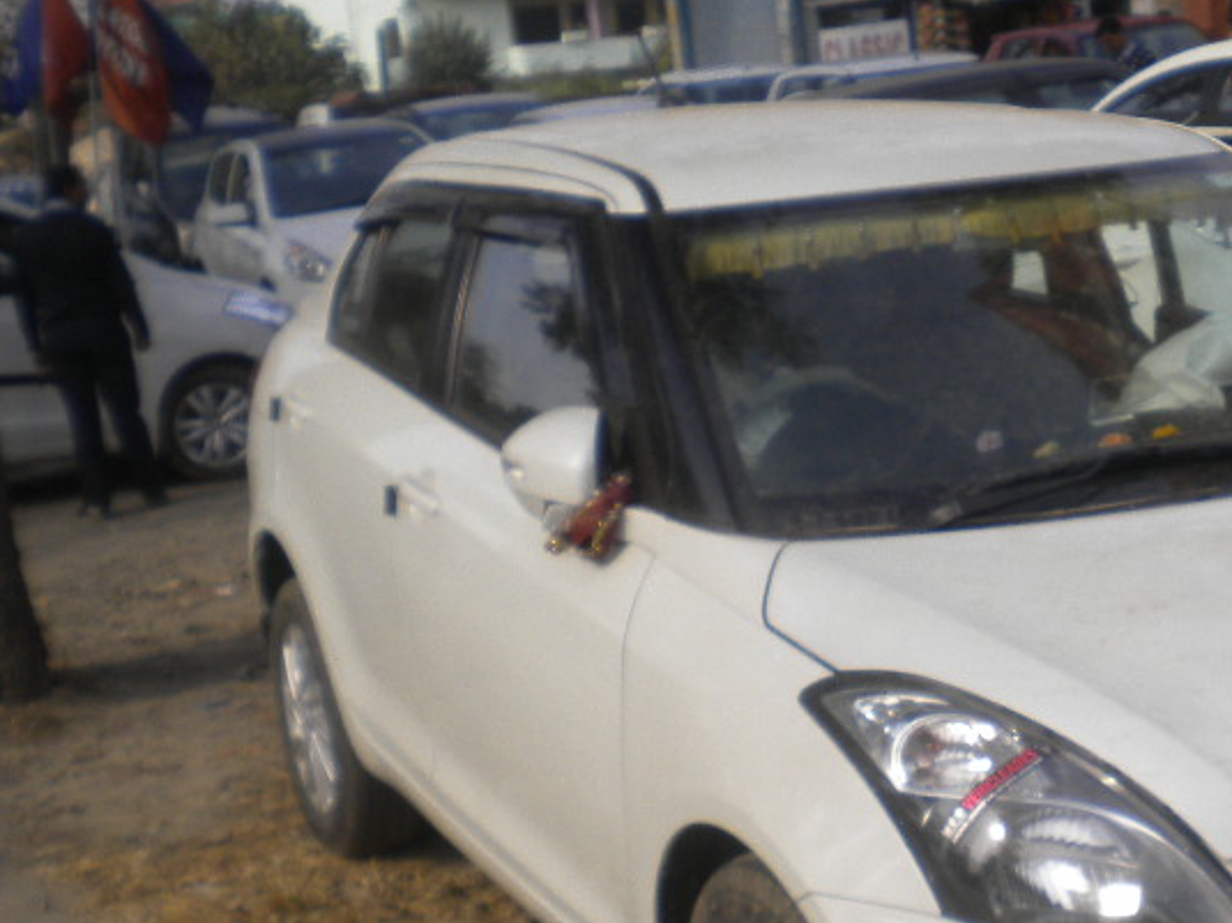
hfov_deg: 27.9
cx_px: 1117
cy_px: 707
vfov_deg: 21.7
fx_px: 2384
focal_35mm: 67
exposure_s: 1/371
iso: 80
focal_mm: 6.3
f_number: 4.6
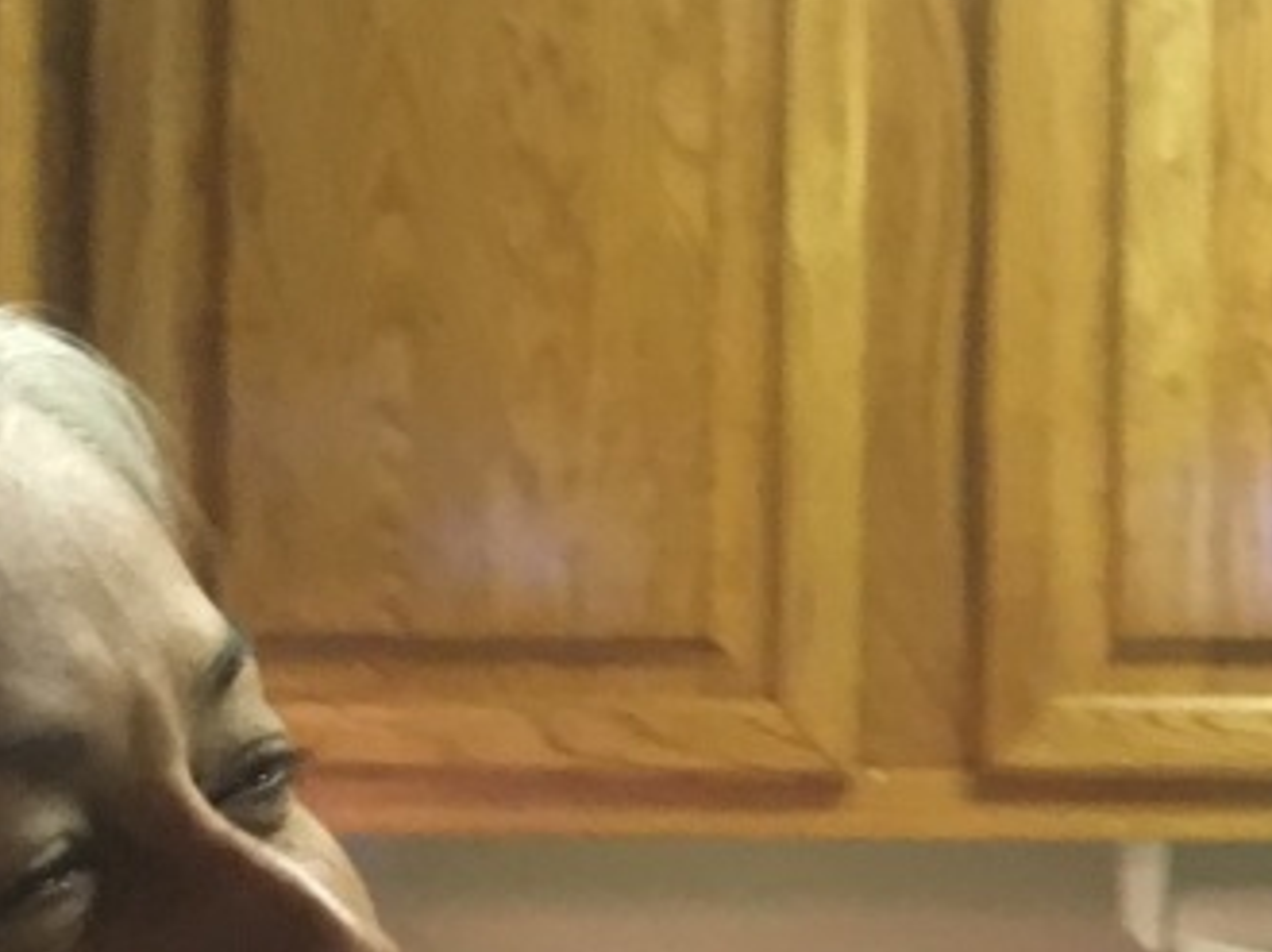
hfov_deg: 20.7
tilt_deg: -0.1
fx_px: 3305
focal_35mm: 90
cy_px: 709
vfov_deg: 16.3
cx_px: 1430
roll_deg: -0.4
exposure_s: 1/15
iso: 320
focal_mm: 4.15
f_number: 2.2
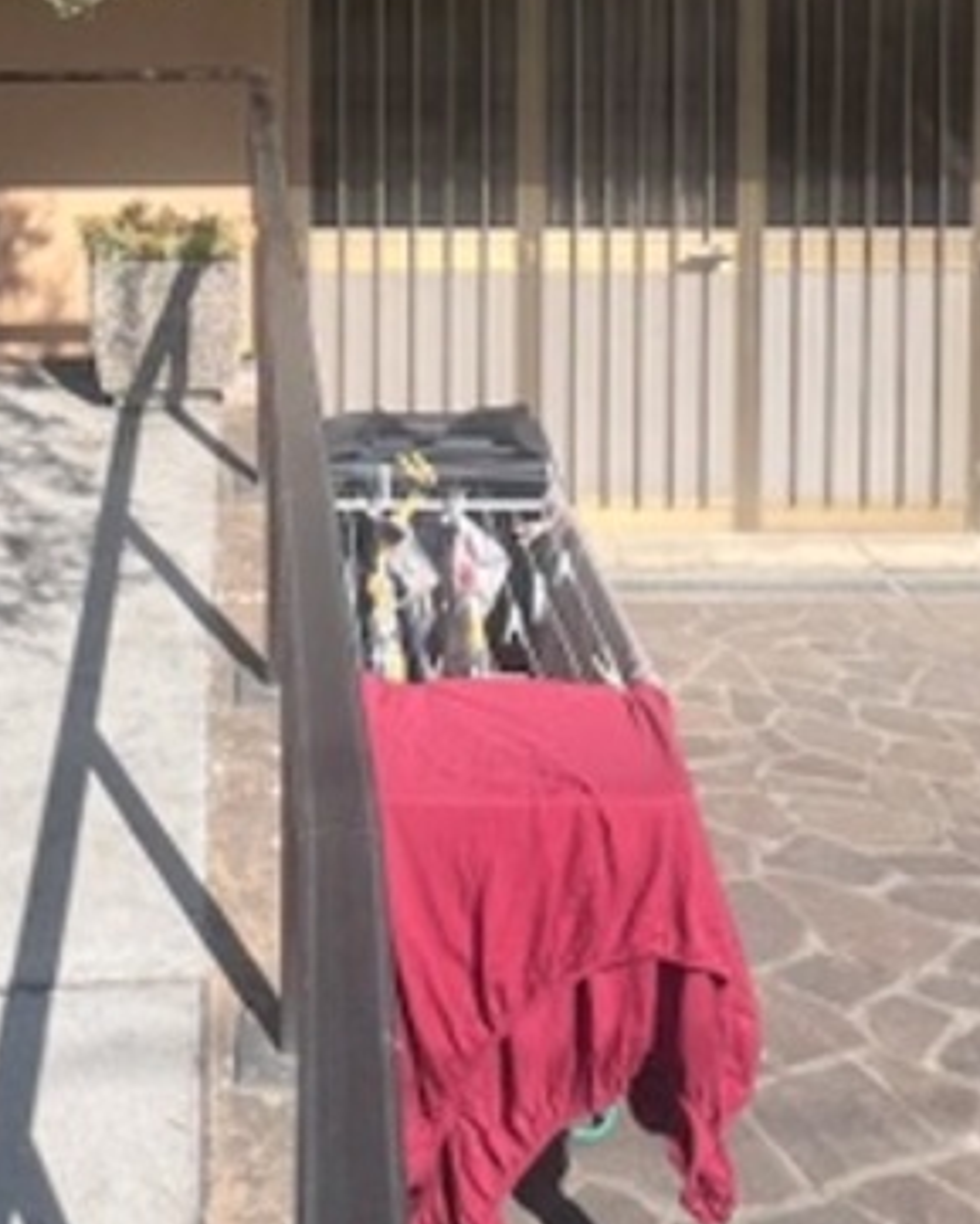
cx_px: 37
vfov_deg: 33.7
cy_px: -120
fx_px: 1740
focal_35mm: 48
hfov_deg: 29.7
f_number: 1.8
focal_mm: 1.57
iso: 32
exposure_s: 1/1672
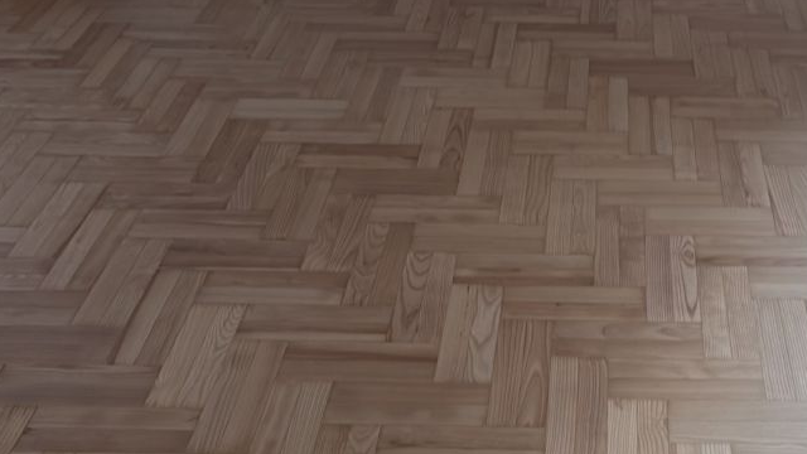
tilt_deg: -37.1
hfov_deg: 40.8
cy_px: 259
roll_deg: -0.2
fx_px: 1049
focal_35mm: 49
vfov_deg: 24.4
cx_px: 609
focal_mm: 6.76
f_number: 1.78
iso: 200
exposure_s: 1/83
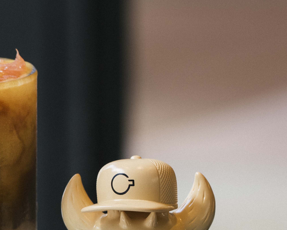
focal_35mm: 294
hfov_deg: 6.6
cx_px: 51
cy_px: 249
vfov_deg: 5.3
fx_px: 2498
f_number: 4.5
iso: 800
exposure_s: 1/250
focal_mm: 90
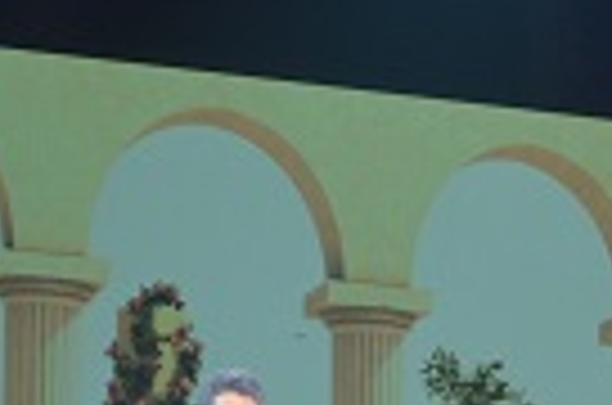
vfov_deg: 3.7
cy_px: 526
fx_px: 6194
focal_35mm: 365
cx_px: 792
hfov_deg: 5.6
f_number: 5.6
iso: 280
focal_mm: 55
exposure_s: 1/30
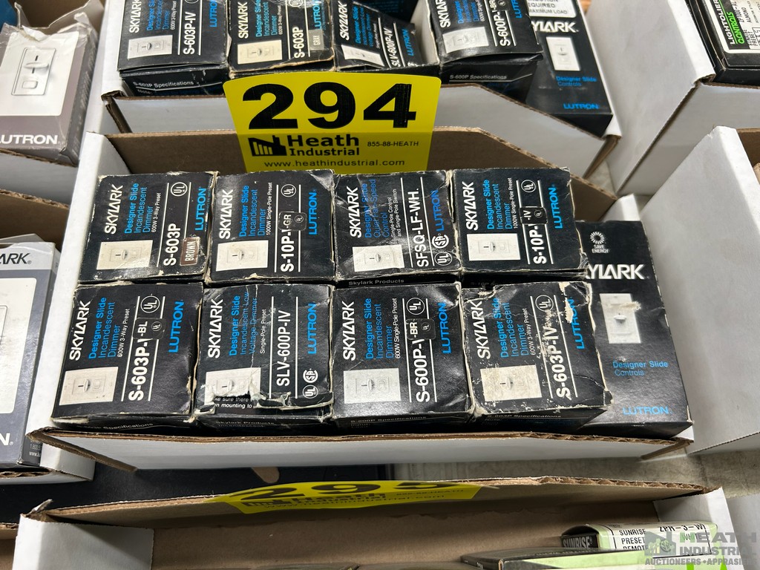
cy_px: 285
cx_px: 380
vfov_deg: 53.1
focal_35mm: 26
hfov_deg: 67.3
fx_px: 571
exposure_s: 1/60
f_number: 1.5
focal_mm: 5.7
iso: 80
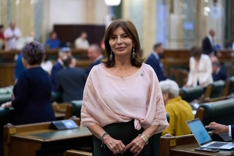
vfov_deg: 13.2
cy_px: 78
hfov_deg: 19.6
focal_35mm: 104
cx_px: 117
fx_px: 676
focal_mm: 104
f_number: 2.8
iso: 1250
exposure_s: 1/160
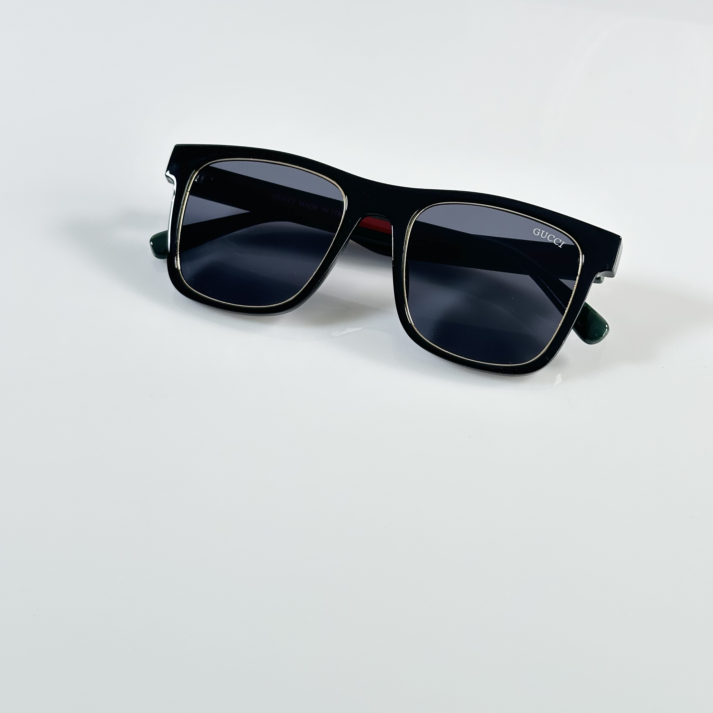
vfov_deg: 30.0
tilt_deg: -45.2
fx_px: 1328
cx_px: 354
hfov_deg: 30.0
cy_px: 316
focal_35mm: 57
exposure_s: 1/100
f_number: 1.78
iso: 64
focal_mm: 6.86
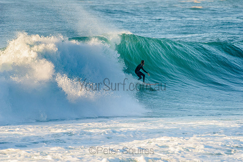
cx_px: 122
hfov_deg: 4.1
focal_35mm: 500
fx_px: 3376
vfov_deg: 2.8
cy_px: 81
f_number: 5.6
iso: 320
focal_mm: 500
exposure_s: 1/1600
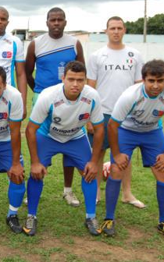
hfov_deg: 17.5
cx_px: -34
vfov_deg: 29.0
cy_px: 123
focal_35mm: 71
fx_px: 508
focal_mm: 26
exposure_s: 1/160
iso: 200
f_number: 6.3
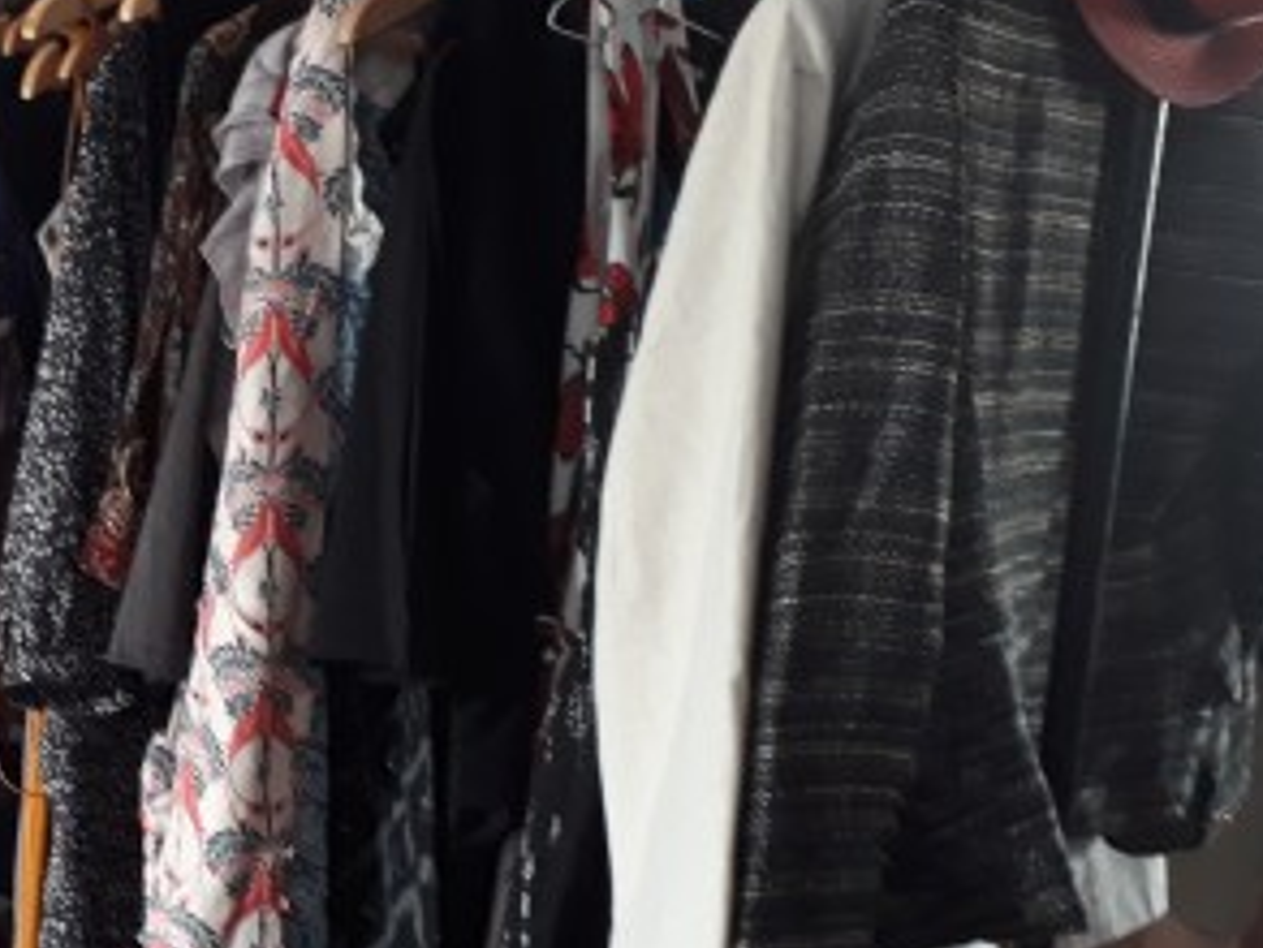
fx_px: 2154
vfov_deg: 24.8
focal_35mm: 59
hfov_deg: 30.2
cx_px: -22
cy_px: 556
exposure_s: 1/25
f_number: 1.9
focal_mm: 3.6
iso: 160
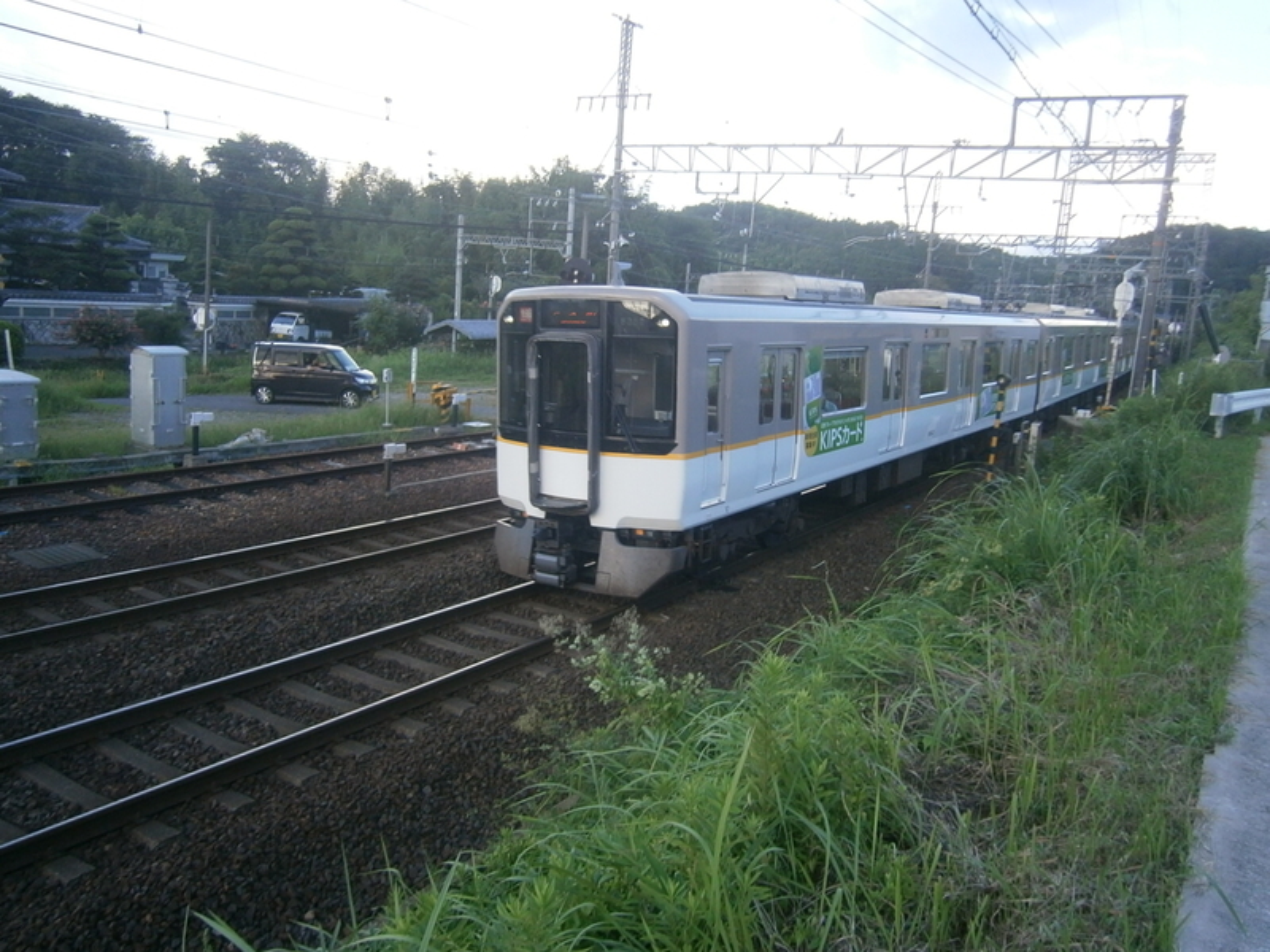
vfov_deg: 53.1
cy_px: 476
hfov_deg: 67.3
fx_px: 954
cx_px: 635
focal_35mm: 26
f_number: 2.8
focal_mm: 4.7
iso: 125
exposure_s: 1/250
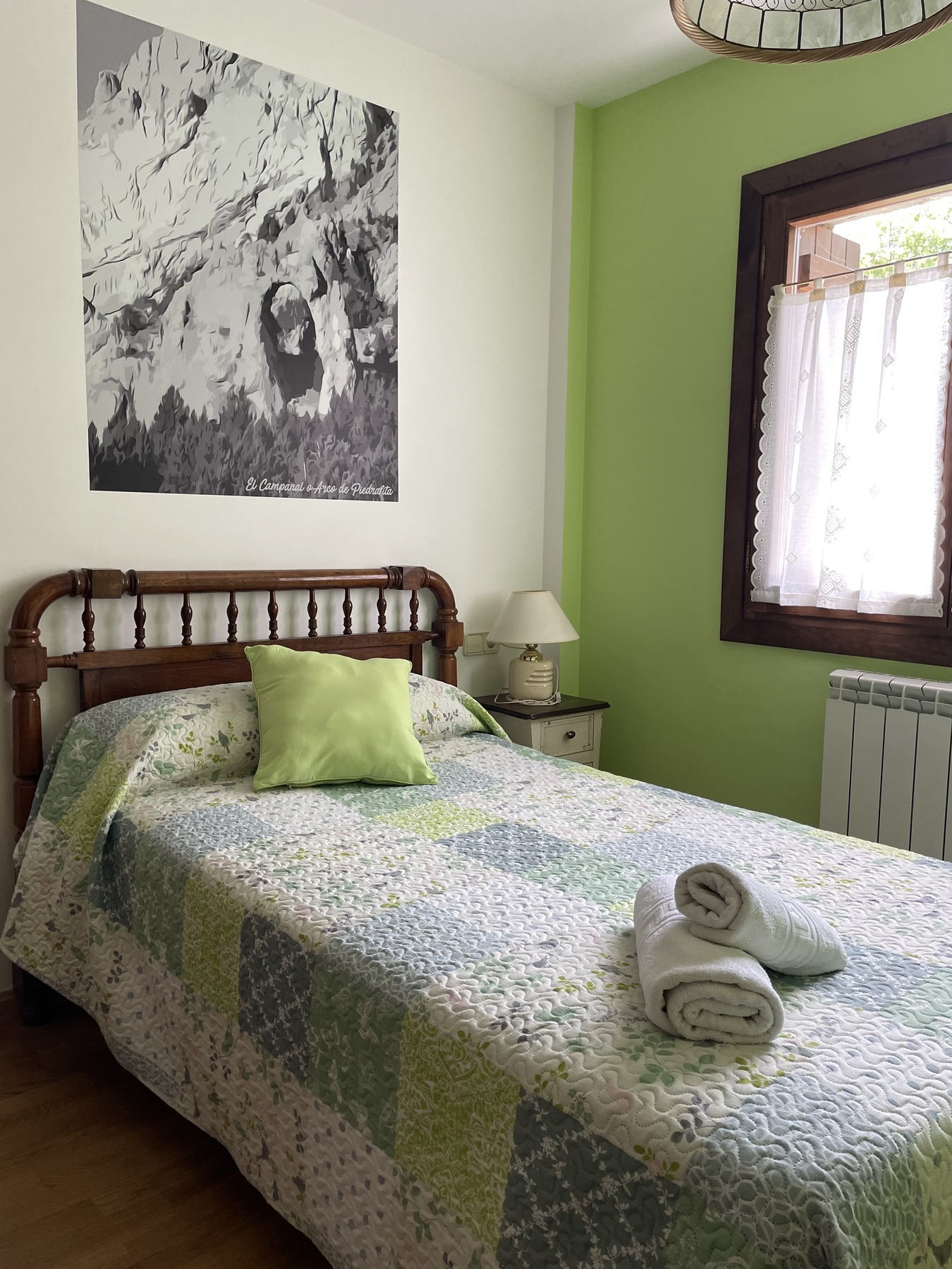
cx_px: 476
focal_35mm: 26
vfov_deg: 67.3
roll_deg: -0.8
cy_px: 634
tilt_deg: -4.6
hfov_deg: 53.1
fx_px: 953
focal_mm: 4.2
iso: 125
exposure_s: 1/109
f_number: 1.6
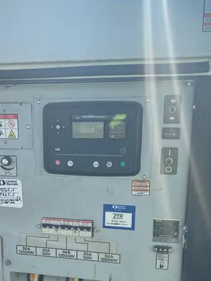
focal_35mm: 47
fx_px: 382
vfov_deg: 39.7
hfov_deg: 30.5
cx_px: 57
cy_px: 197
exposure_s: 1/2513
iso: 32
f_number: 1.8
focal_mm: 4.25
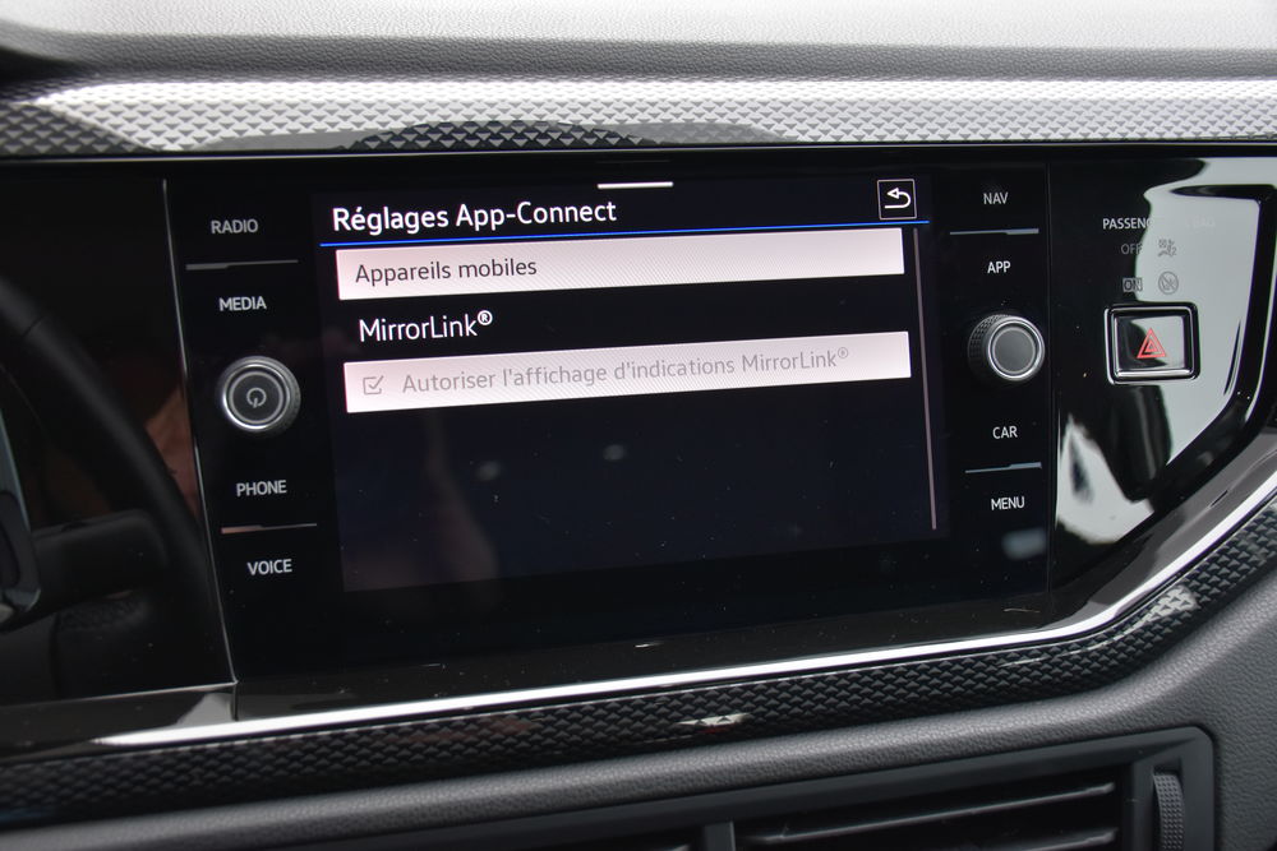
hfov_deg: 47.9
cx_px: 638
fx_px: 1437
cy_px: 426
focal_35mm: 40
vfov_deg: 33.0
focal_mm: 27
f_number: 4.5
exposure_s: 1/80
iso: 400
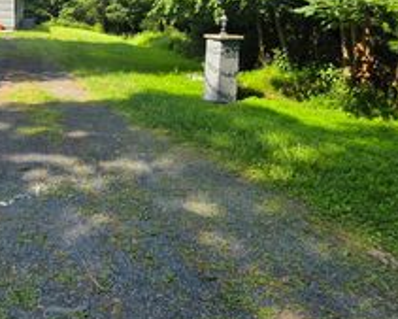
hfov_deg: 53.8
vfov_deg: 44.2
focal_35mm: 30
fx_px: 354
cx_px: 66
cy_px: 31
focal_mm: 2.2
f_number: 1.9
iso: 40
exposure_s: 1/890
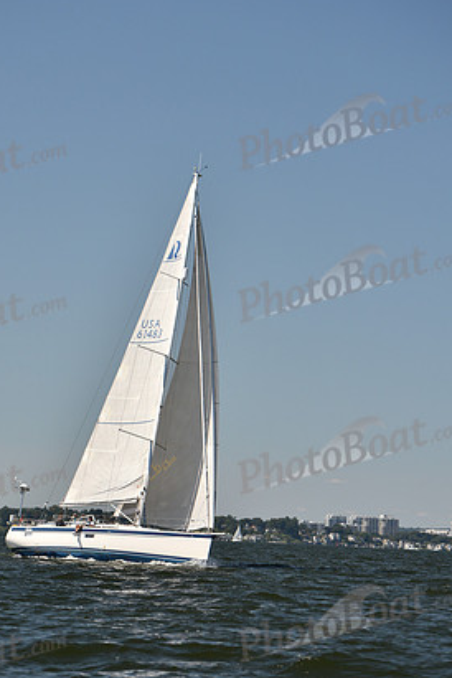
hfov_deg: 9.5
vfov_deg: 14.2
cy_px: 389
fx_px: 2712
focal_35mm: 144
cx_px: 153
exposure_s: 1/1600
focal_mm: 102
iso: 250
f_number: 3.5
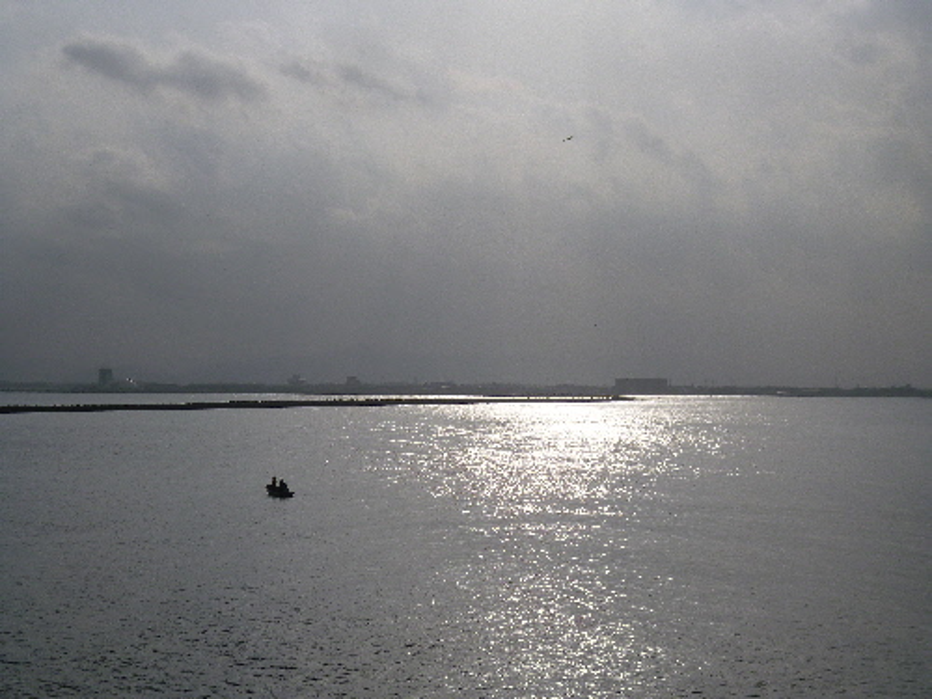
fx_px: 2019
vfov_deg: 19.6
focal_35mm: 75
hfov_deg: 26.0
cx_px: 466
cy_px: 350
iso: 100
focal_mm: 13.4
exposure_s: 1/500
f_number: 14
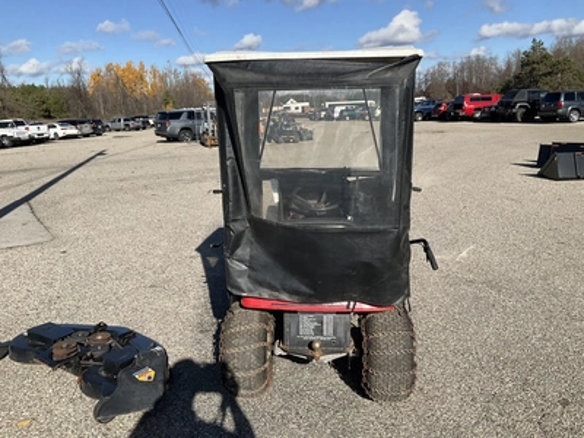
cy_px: 219
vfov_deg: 48.2
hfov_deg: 61.7
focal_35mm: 29
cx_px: 292
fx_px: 489
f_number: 1.8
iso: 25
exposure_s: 1/2320
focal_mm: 3
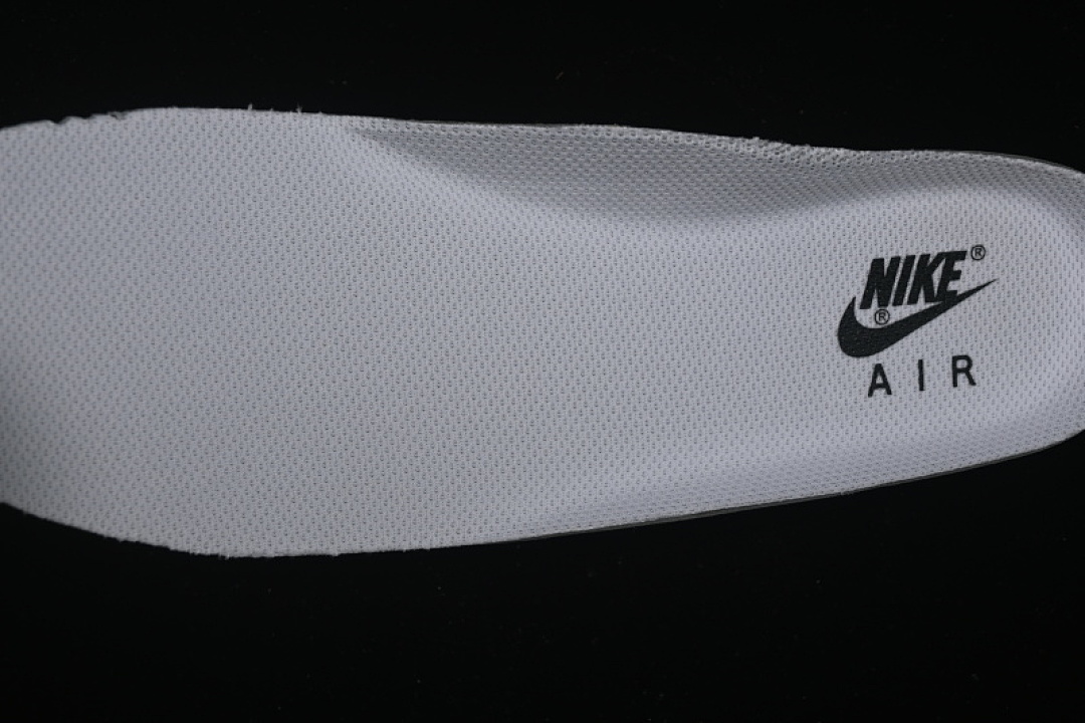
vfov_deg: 18.2
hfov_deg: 27.0
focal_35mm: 75
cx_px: 542
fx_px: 2260
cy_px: 362
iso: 160
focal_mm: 50
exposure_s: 1/50
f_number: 7.1
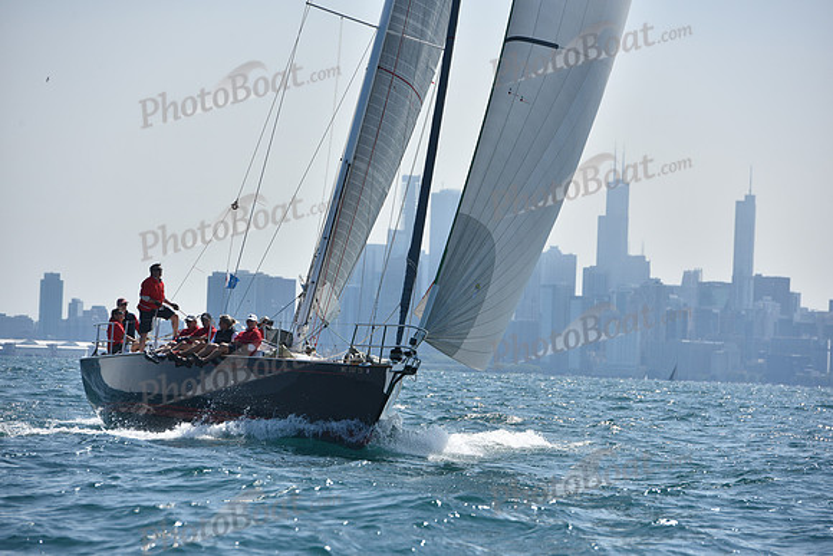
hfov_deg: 10.3
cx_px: 416
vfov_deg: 6.9
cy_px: 278
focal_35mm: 200
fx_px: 4629
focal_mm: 200
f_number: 7.1
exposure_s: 1/1600
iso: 250
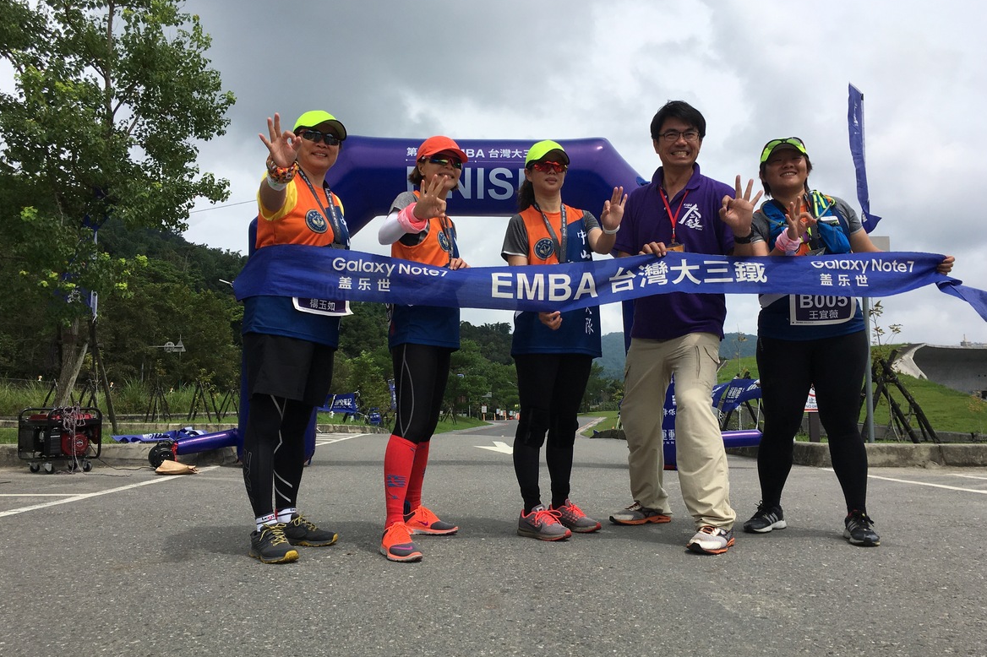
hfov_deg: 60.3
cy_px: 340
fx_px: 850
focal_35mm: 31
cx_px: 501
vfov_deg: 42.3
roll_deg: -0.1
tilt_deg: +5.3
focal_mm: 4.15
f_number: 2.2
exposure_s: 1/2747
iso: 25
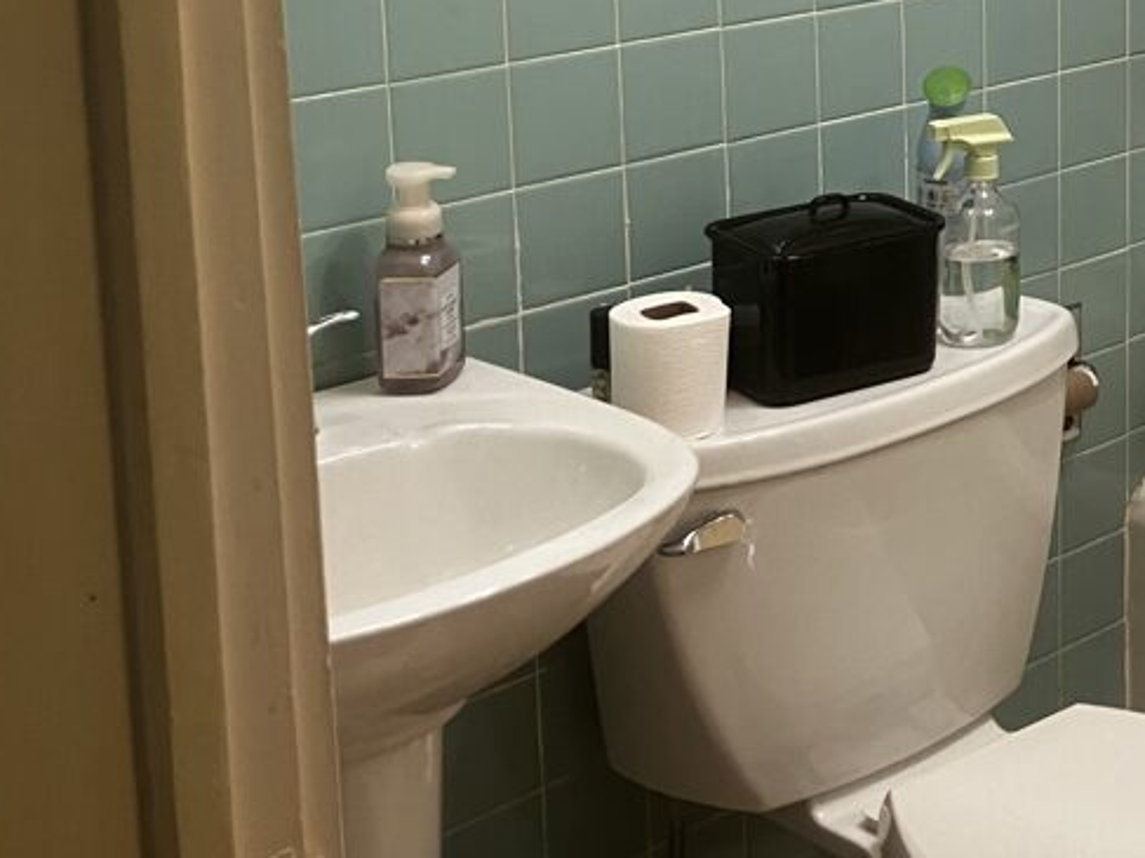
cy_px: -2
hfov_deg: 25.5
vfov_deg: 20.6
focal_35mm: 69
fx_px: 2282
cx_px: 1340
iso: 100
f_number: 1.8
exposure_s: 1/60
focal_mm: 3.99
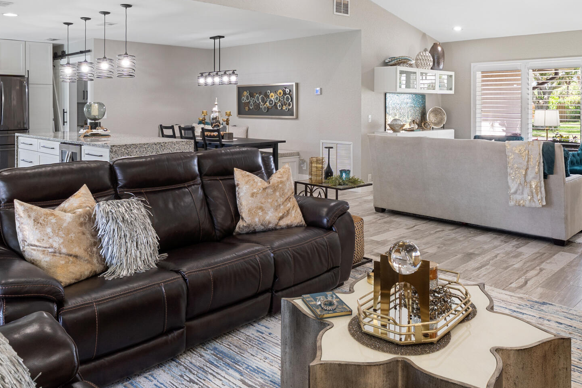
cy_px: 114
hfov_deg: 63.6
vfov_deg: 44.0
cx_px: 298
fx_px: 469
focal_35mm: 29
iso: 250
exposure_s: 1/3
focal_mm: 14
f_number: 9
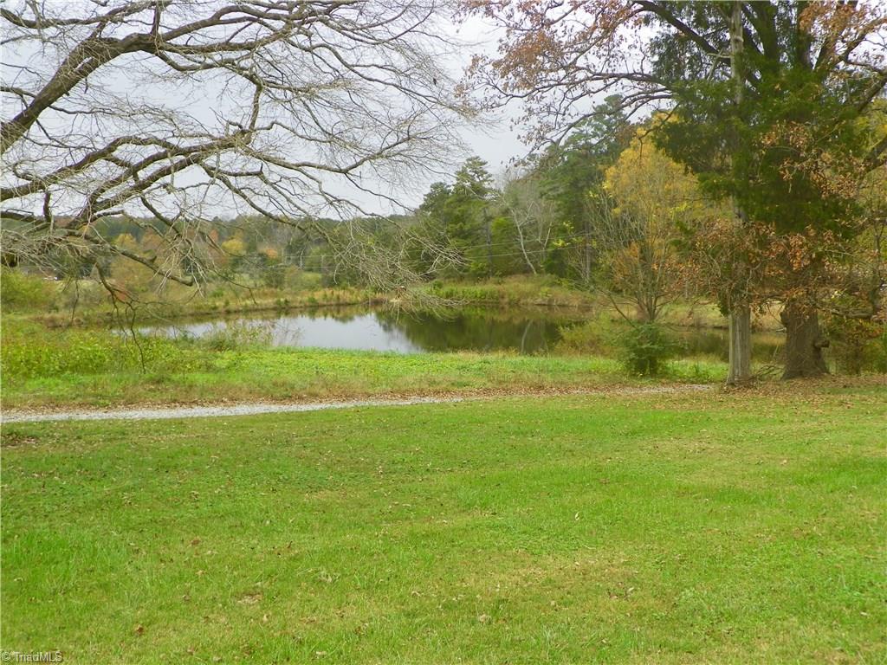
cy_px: 332
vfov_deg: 33.6
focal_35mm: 43
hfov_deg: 43.9
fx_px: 1102
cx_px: 444
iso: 64
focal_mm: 7.6
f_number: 3.2
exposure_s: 1/160
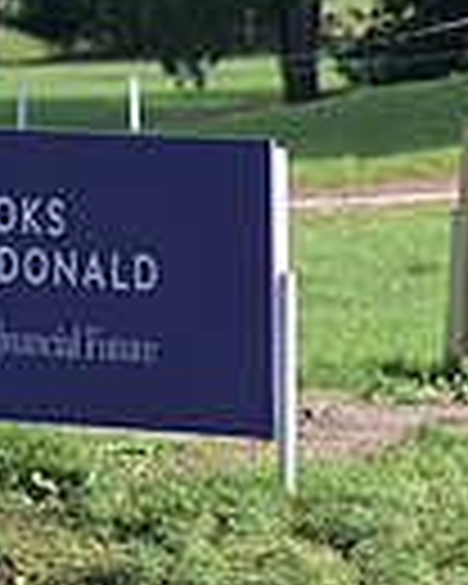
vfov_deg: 3.5
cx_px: 963
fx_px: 9453
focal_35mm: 546
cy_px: 232
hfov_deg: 2.8
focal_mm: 130
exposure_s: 1/1250
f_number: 5.6
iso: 720
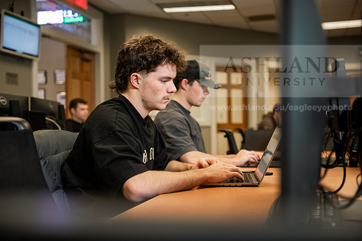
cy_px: 120
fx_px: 483
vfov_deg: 28.1
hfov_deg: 41.1
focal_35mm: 48
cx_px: 181
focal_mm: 48
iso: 640
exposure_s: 1/125
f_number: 2.8
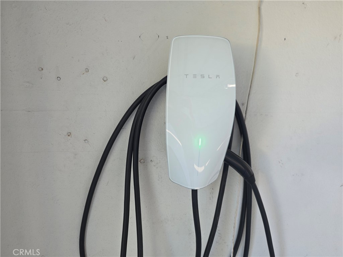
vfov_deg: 58.9
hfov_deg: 73.9
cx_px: 172
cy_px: 128
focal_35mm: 23
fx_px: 228
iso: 100
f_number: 1.7
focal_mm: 6.25
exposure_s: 1/120
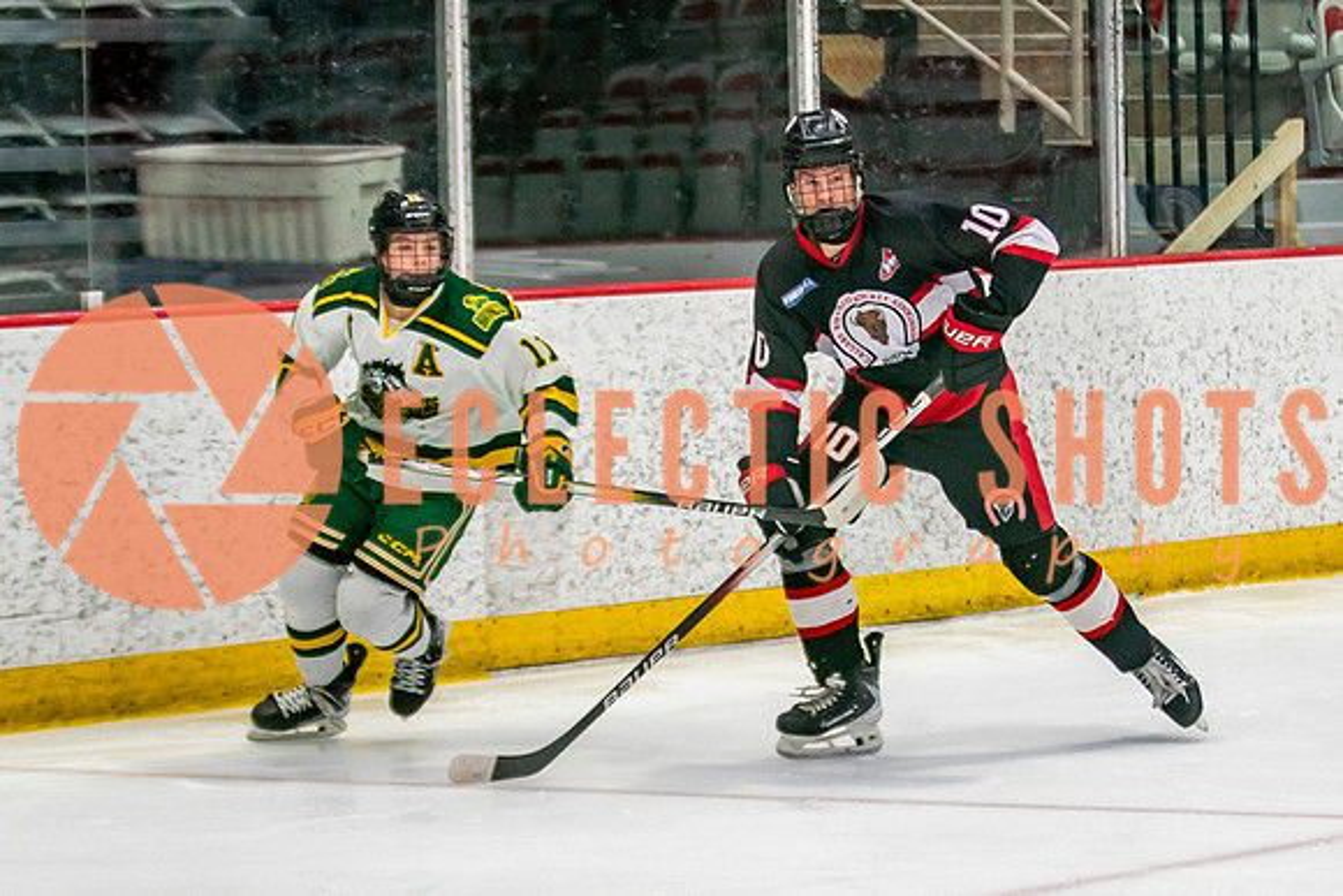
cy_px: 572
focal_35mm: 168
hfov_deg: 12.2
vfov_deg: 8.2
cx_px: 745
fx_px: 6272
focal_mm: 70
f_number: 2.8
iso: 640
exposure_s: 1/640
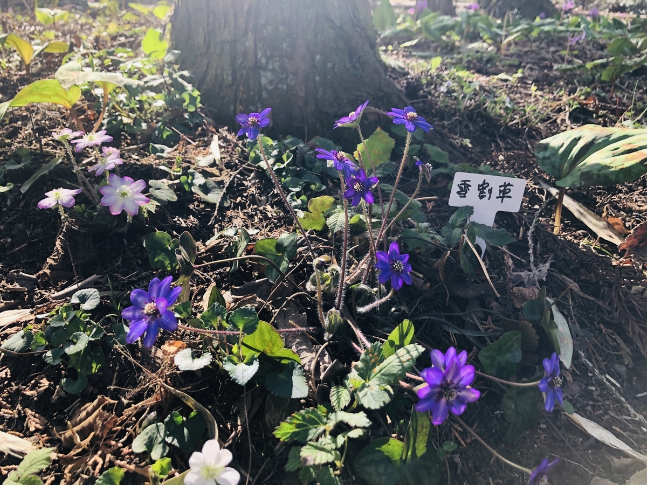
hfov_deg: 63.4
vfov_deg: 49.7
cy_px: 242
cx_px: 324
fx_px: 523
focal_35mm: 28
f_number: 1.8
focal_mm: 4
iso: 20
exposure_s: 1/244
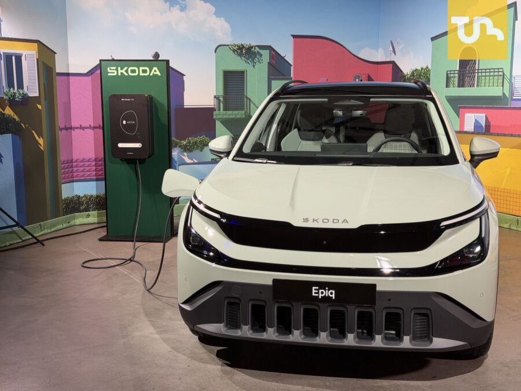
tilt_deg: -9.1
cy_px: 196
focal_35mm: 48
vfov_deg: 30.3
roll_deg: +1.0
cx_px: 260
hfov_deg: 39.7
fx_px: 722
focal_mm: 6.76
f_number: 1.78
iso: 100
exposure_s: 1/50
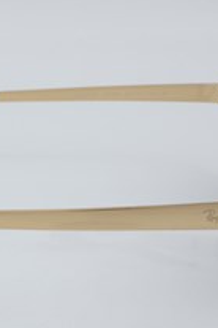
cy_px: 176
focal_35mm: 145
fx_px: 1317
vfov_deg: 14.2
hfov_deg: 9.4
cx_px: -2
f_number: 29
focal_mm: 50
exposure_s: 1/4
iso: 100
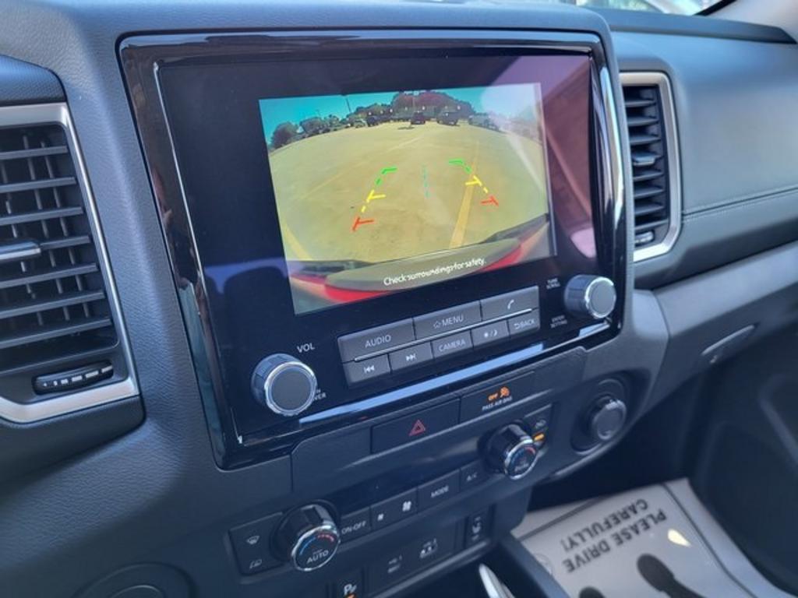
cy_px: 299
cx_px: 399
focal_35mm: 26
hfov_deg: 67.3
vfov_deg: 53.1
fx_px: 599
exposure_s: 1/100
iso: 160
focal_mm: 5.4
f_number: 1.8
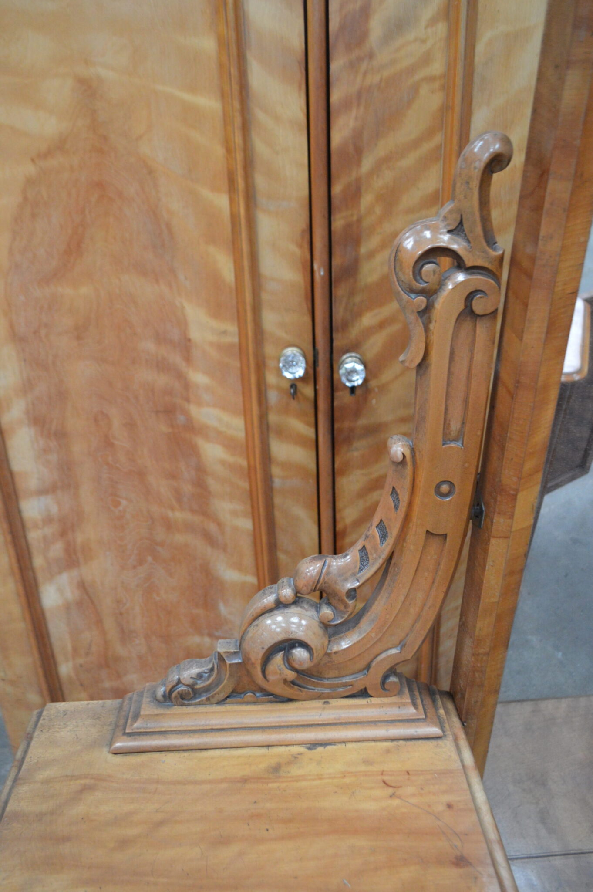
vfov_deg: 67.4
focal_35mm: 27
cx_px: 296
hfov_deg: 47.9
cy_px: 446
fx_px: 668
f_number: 3.5
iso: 2000
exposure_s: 1/60
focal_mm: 18
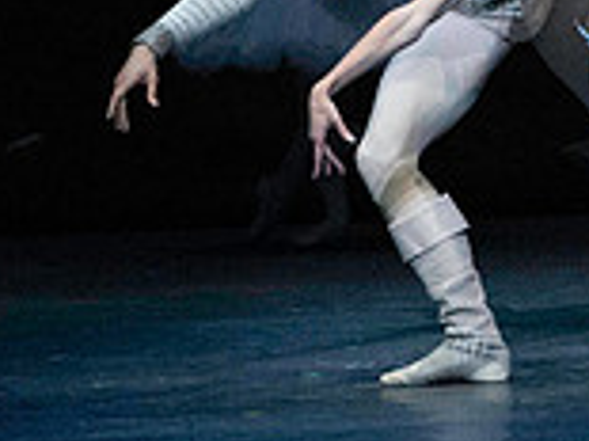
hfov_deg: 2.7
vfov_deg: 2.1
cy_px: -105
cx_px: 714
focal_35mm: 721
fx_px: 12259
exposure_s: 1/400
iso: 25600
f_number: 5
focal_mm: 200
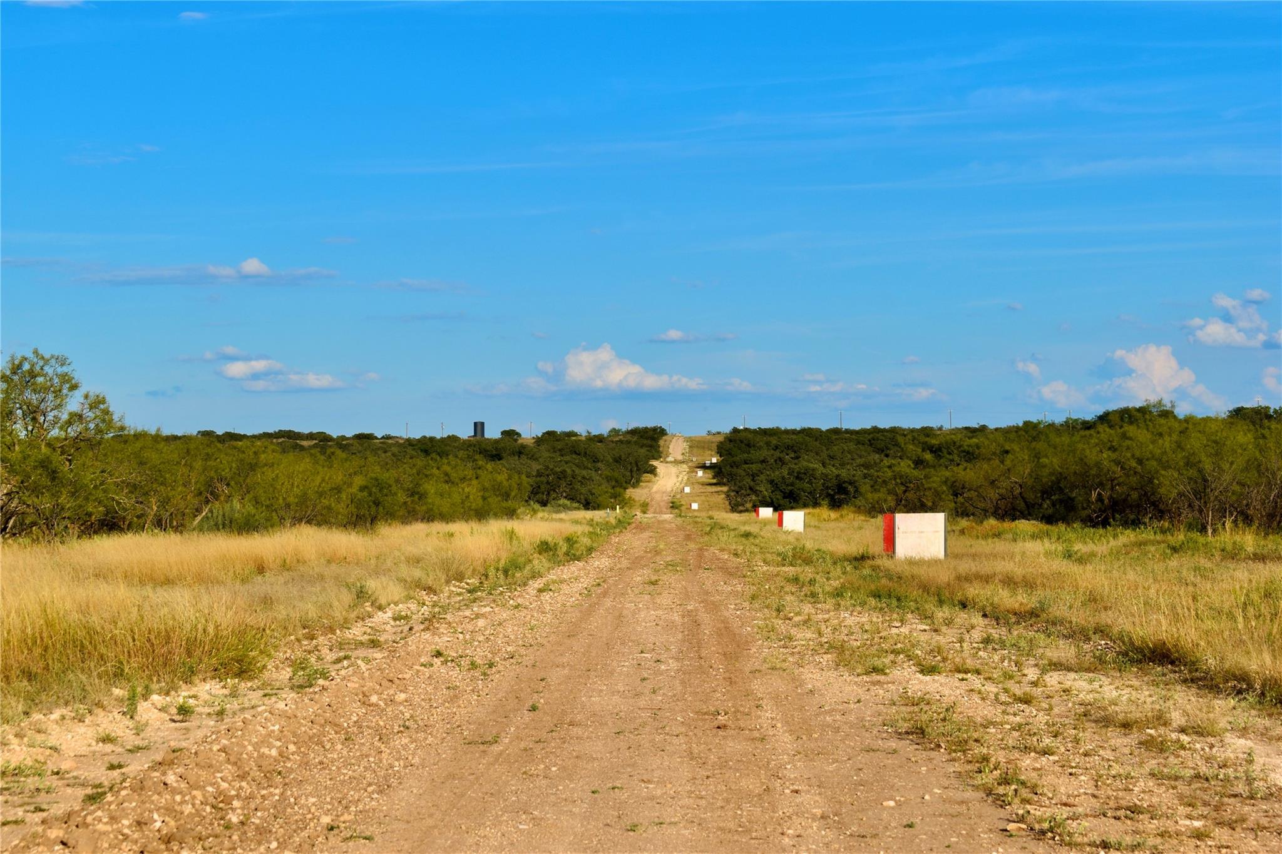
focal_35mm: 82
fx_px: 2937
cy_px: 427
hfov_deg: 24.6
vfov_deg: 16.6
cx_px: 641
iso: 100
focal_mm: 55
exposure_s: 1/320
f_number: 9
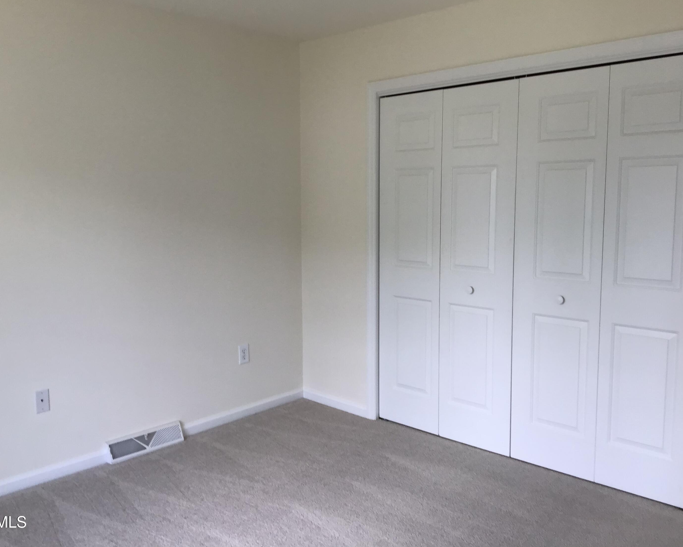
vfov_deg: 44.5
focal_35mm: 33
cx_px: 316
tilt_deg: -6.9
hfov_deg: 54.2
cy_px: 268
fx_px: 667
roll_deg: +0.3
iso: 25
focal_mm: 3.3
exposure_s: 1/50
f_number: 2.4
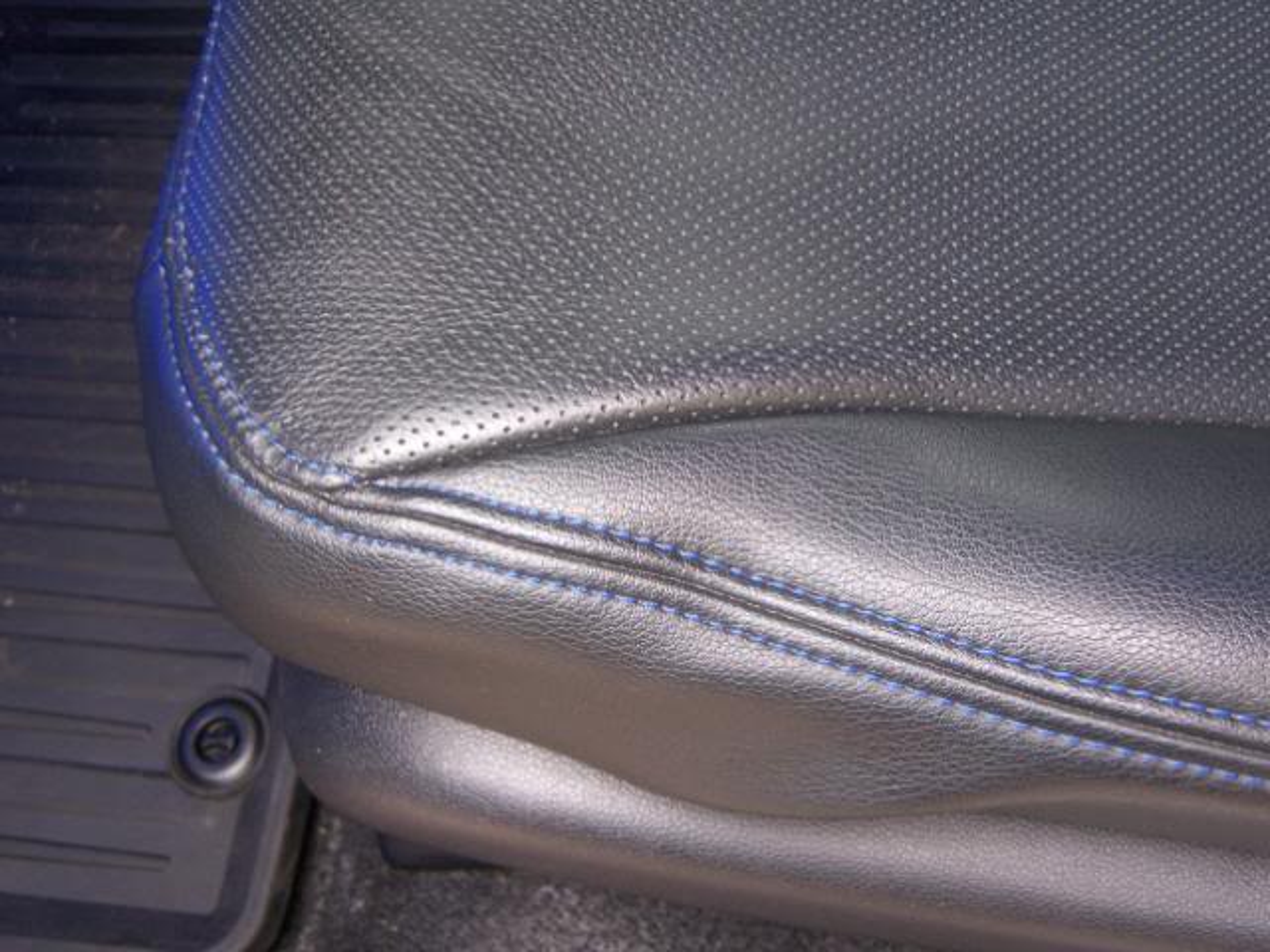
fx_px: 1468
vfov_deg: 36.0
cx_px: 635
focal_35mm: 40
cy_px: 476
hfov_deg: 46.8
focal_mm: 6.7
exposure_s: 1/20
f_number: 2.8
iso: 140
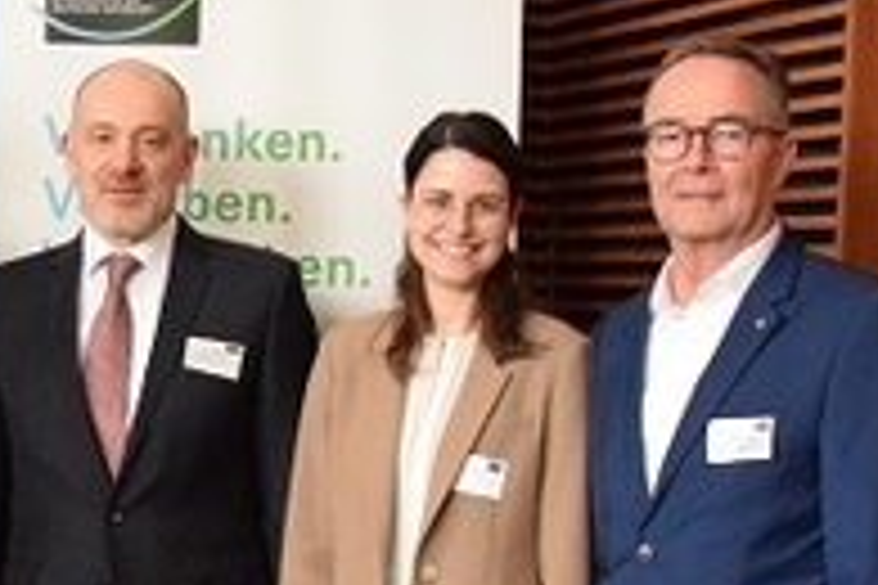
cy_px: 637
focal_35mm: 93
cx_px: -128
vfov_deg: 14.4
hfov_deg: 20.7
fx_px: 2268
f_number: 3.5
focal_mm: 18
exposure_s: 1/60
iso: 5000
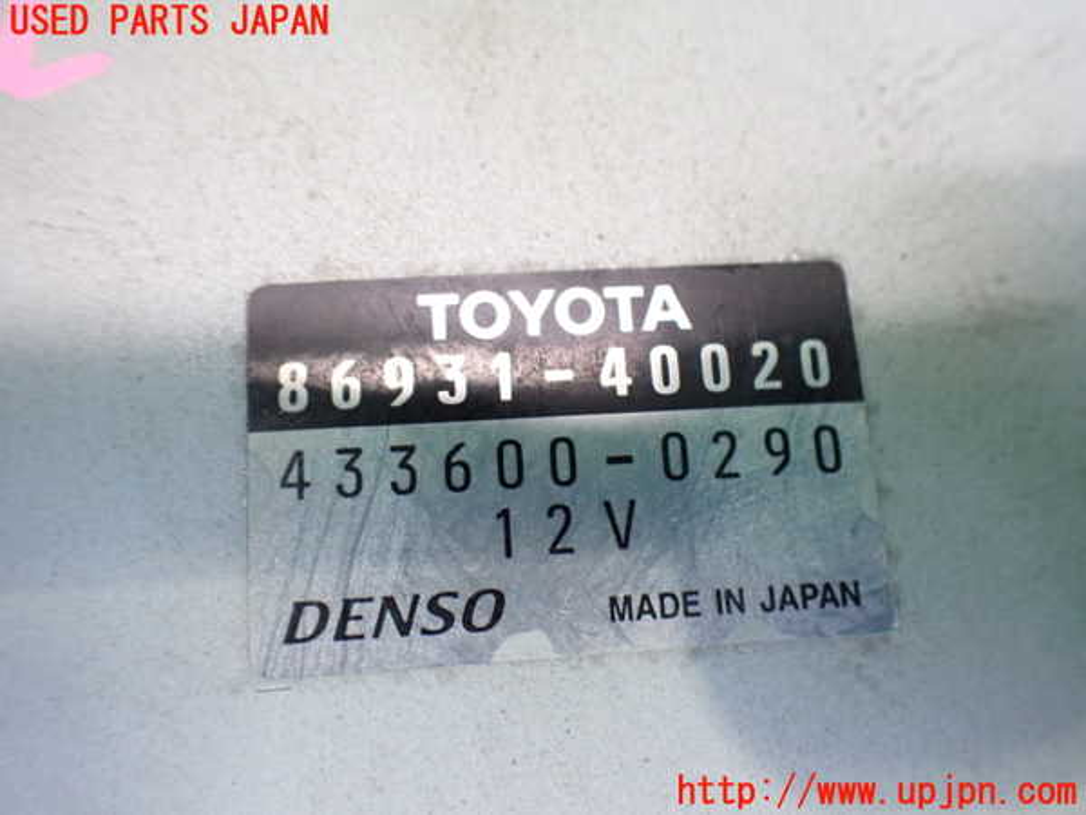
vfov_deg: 46.8
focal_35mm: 30
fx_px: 941
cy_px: 408
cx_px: 543
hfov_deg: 60.0
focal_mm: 5.4
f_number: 2.3
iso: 800
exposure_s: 1/80
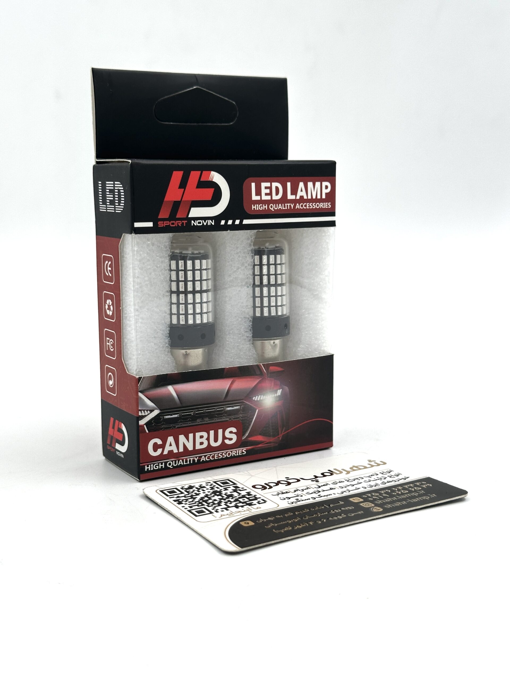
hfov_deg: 30.3
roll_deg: -0.5
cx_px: 255
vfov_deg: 39.7
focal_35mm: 48
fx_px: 943
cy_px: 340
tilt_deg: -11.7
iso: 64
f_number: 1.78
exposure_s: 1/409
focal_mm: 6.86
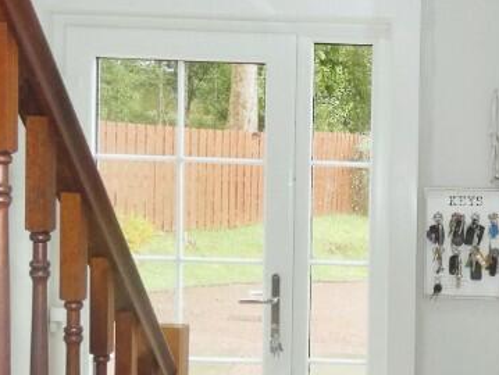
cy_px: 155
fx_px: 822
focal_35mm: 57
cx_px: 441
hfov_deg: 32.2
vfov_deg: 25.7
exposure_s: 1/60
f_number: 2.8
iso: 125
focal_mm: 3.6
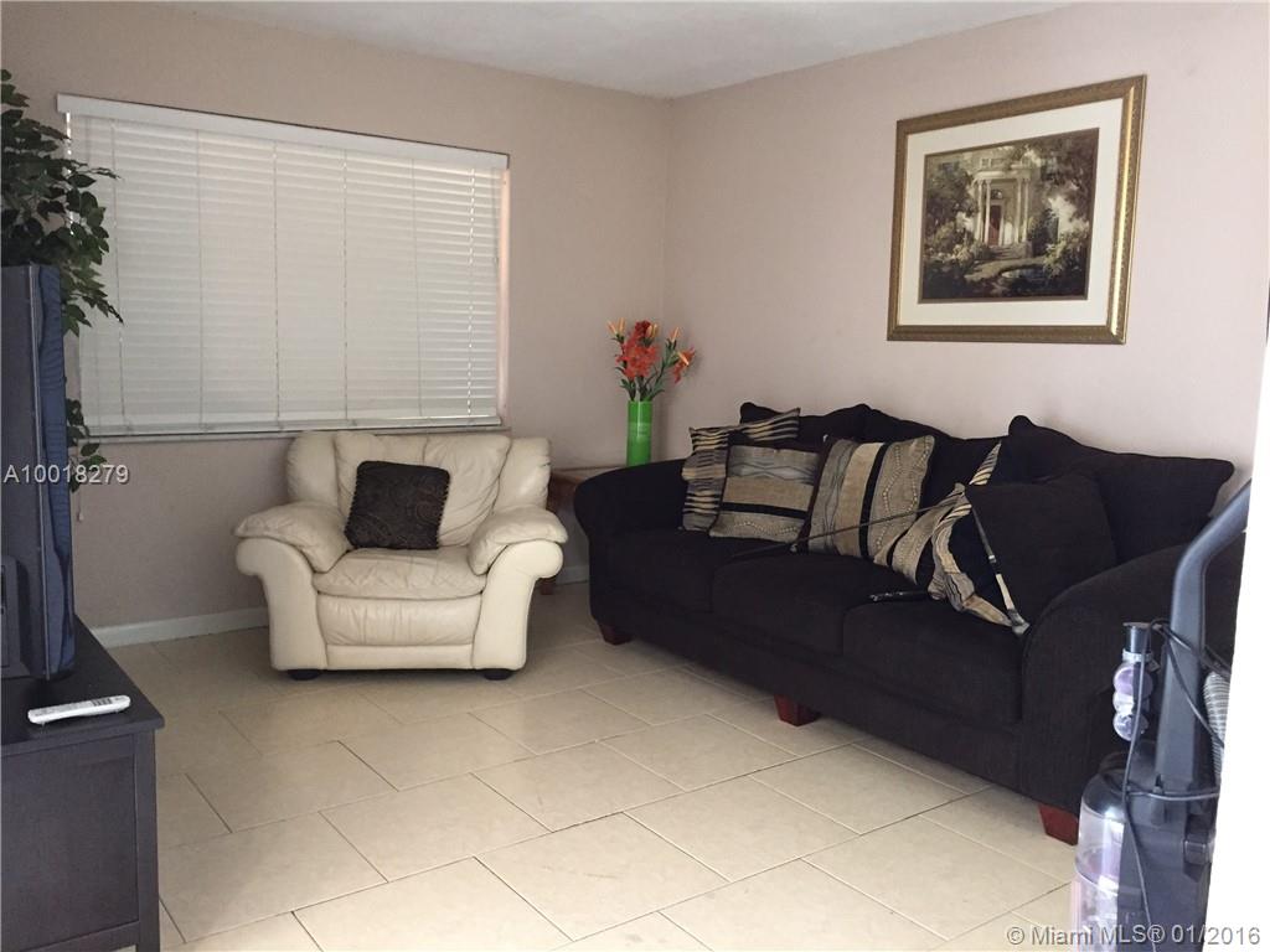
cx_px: 635
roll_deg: -2.3
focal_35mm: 29
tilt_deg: -8.0
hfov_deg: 61.7
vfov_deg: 48.2
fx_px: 1064
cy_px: 476
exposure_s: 1/30
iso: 250
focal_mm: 4.15
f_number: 2.2
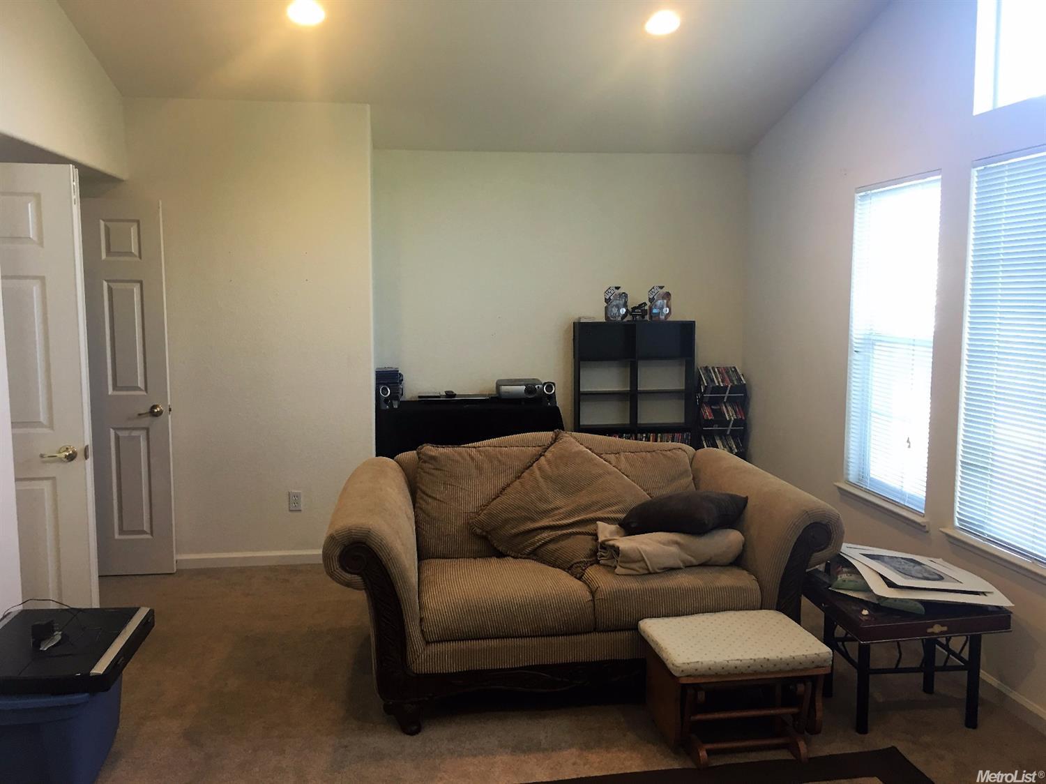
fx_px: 876
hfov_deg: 61.7
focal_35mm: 29
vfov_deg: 48.2
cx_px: 523
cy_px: 392
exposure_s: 1/15
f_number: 2.2
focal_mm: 4.15
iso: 32
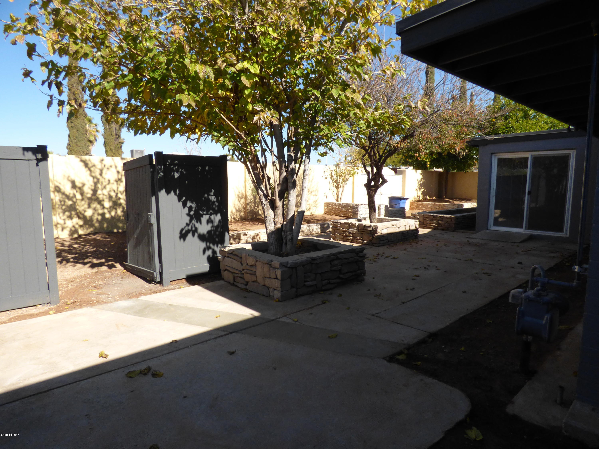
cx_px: 300
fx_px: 346
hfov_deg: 81.7
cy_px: 224
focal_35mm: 20
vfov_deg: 66.0
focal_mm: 3.58
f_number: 3.2
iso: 200
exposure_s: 1/1600
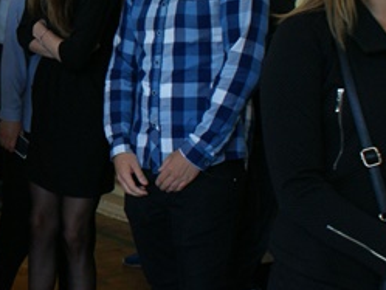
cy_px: 51
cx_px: -96
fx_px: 993
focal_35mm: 89
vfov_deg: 16.5
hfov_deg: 20.4
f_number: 5.6
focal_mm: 24
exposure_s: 1/60
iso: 400
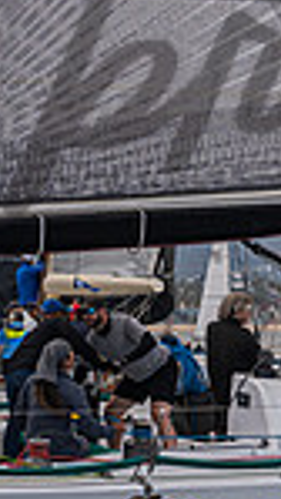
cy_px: 62
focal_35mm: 425
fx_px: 5620
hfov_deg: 2.9
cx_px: 288
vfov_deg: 5.1
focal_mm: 100
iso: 400
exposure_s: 1/1250
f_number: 5.6
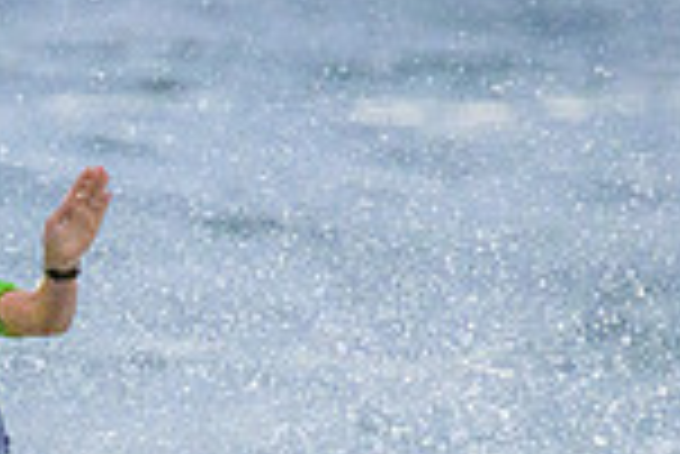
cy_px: 705
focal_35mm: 3286
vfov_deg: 0.4
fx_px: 62127
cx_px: -249
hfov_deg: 0.6
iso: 2800
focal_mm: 800
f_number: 11
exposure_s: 1/2000
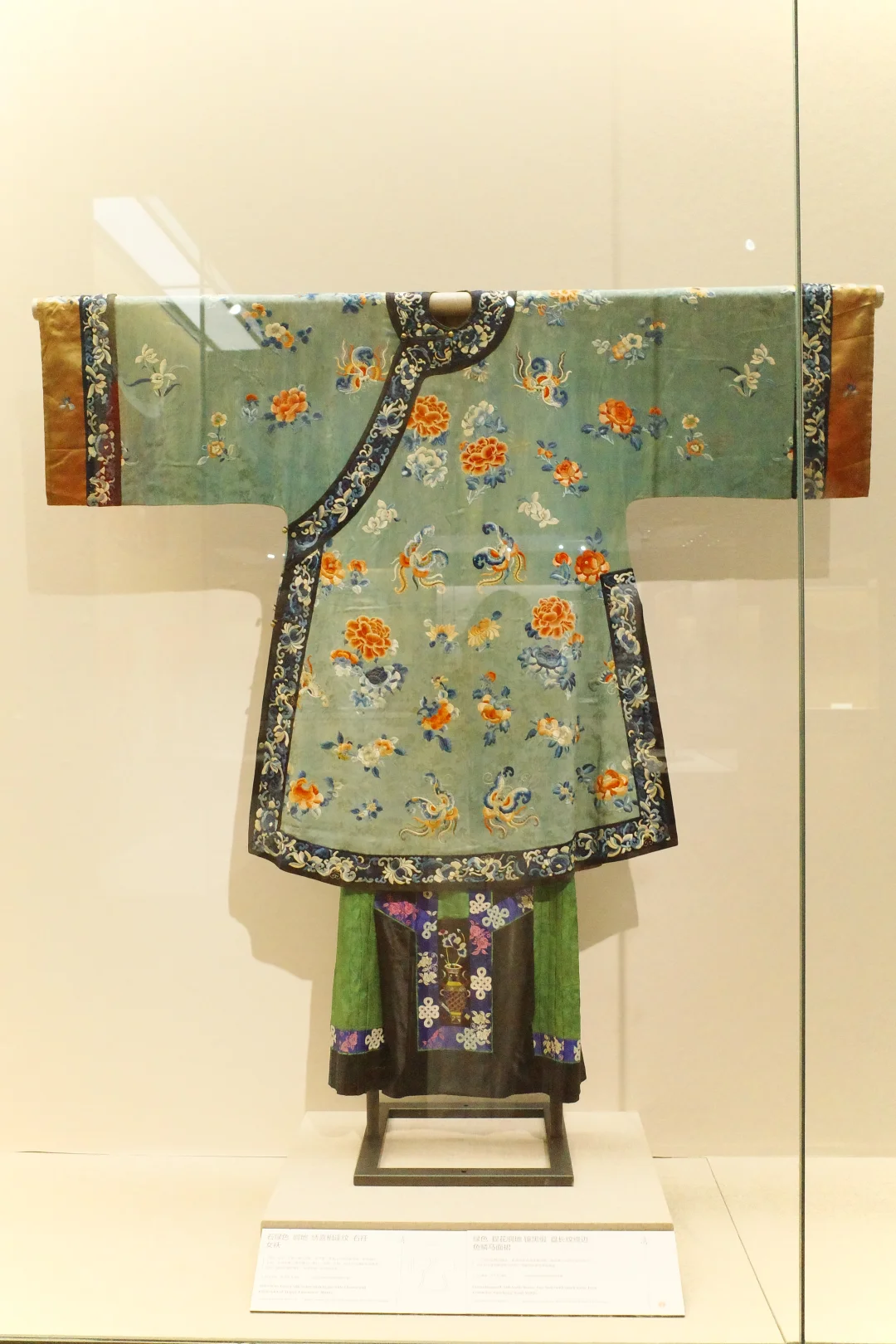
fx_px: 1307
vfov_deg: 54.4
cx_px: 448
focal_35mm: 35
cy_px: 672
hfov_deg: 37.9
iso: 6400
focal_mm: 18.3
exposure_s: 1/50
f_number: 4.5
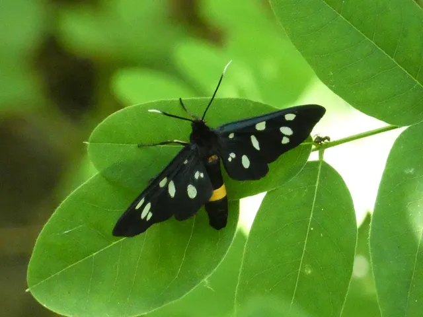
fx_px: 2969
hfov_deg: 8.1
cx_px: 212
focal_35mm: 243
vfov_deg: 6.1
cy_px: 158
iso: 1600
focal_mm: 43.5
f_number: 5.5
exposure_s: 1/80
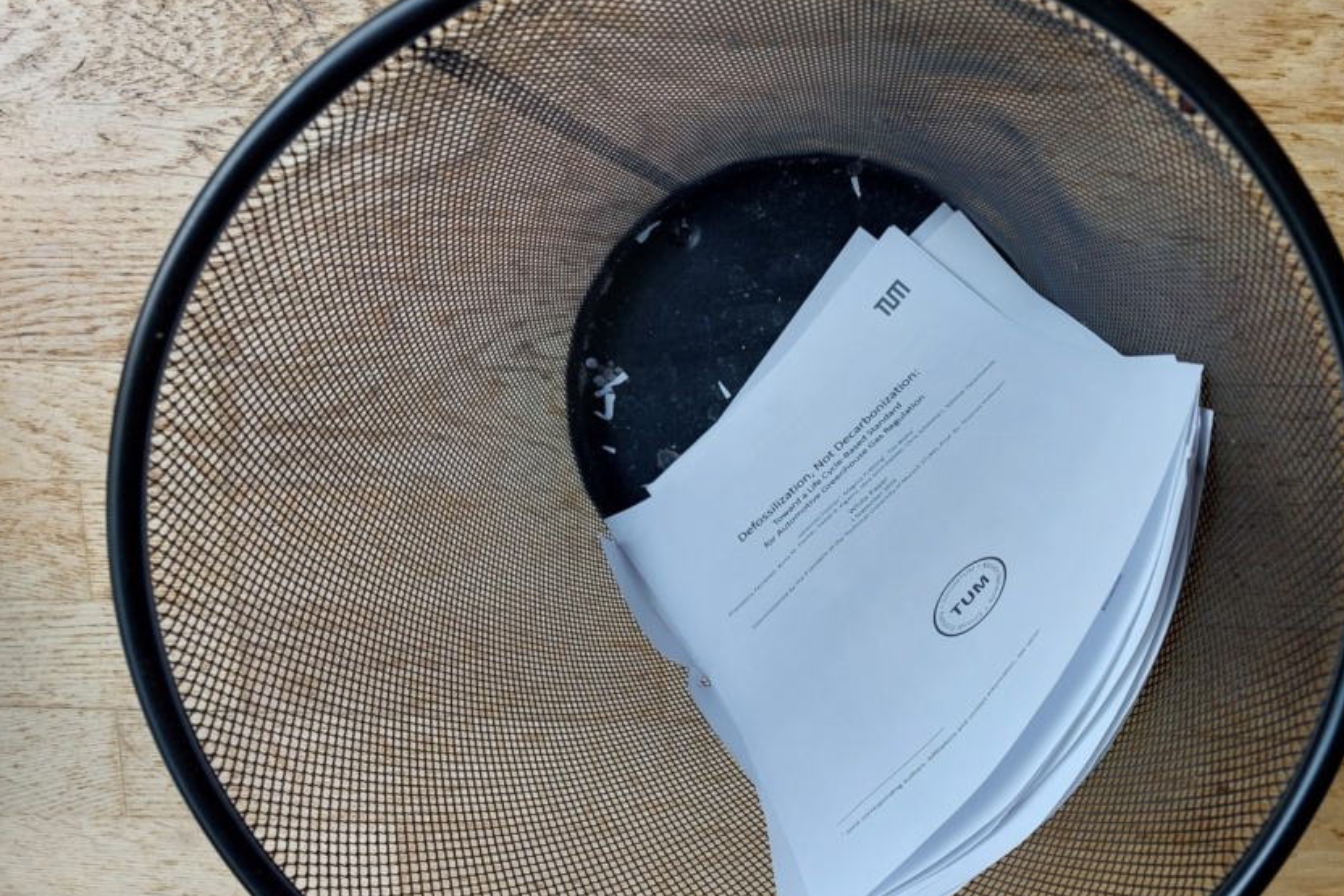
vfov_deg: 41.1
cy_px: 507
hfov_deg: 58.1
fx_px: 1195
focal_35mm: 32
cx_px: 824
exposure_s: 1/161
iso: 25
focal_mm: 5.23
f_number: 1.8
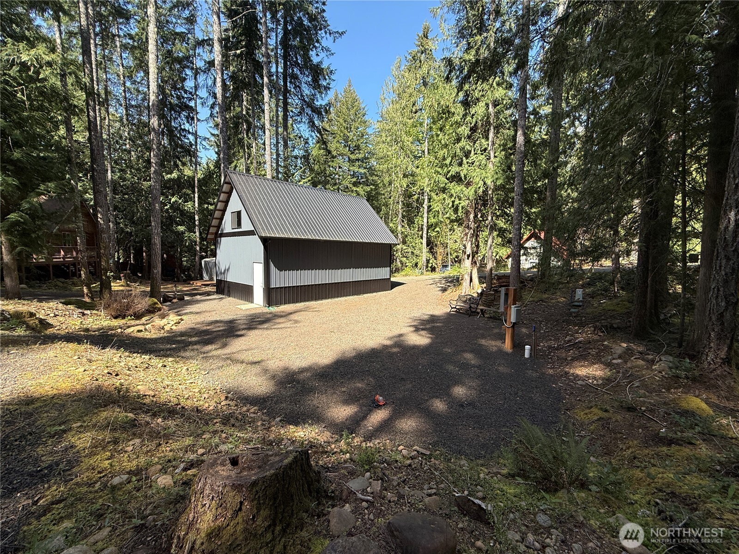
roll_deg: -1.0
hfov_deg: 102.1
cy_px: 277
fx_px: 299
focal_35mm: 14
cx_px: 370
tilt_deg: -4.0
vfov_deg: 85.7
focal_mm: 2.22
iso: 50
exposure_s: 1/482
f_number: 2.2
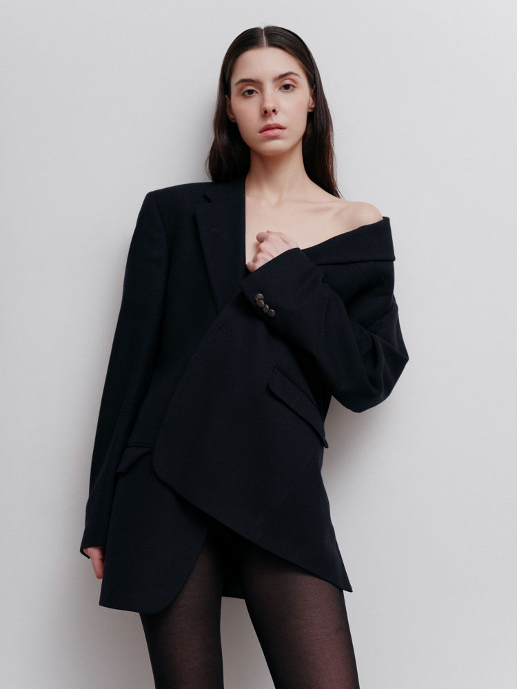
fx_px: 1075
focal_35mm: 54
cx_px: 258
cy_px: 344
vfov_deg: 35.5
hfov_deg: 27.0
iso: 400
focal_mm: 68.8
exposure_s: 1/125
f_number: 8
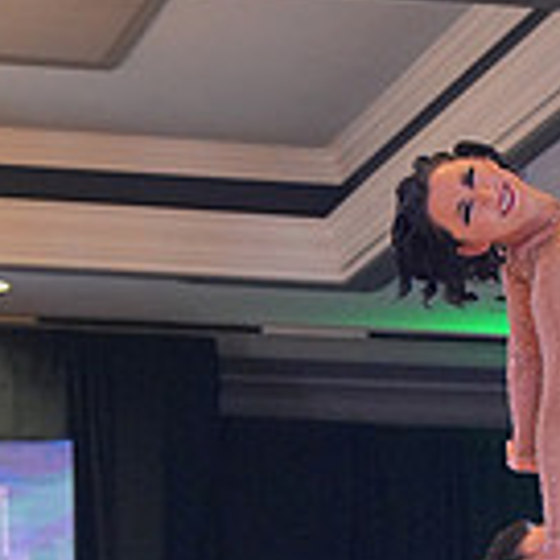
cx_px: 743
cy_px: 811
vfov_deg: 8.9
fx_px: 3514
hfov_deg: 9.0
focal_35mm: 192
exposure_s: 1/400
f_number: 4
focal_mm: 53
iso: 4000
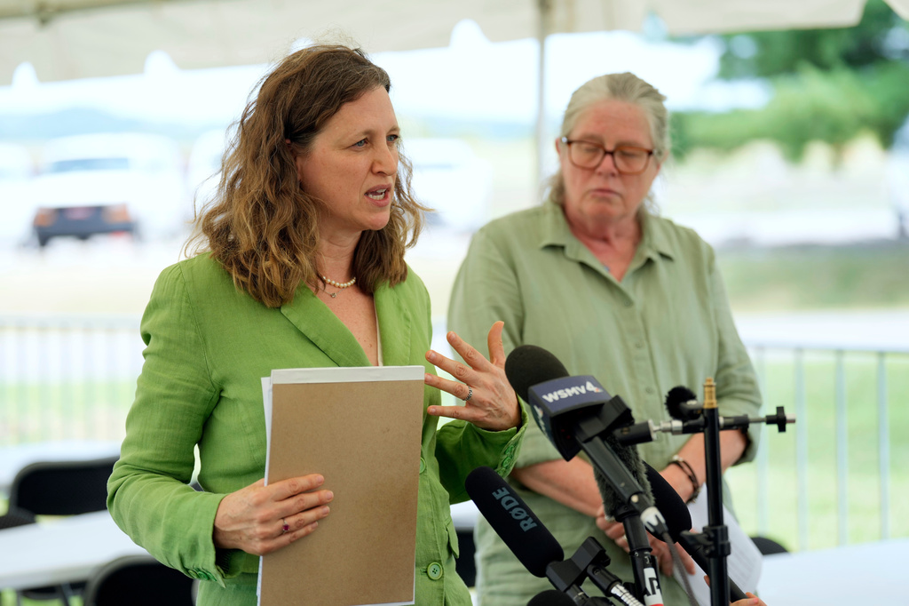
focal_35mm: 104
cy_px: 303
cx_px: 454
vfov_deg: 13.2
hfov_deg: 19.6
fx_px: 2625
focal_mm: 104
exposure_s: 1/1600
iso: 500
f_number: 2.8
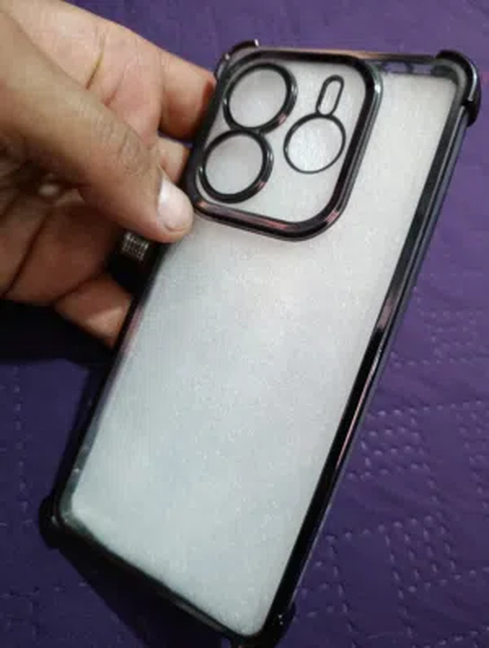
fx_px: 432
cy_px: 324
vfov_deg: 73.8
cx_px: 244
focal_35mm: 23
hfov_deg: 59.0
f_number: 1.65
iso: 1678
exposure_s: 1/25
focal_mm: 6.11
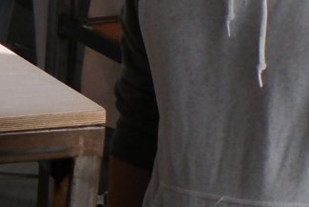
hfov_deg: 6.8
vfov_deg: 5.1
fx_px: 2310
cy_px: -61
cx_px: -666
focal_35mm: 269
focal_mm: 23
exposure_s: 1/900
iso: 1250
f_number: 2.8
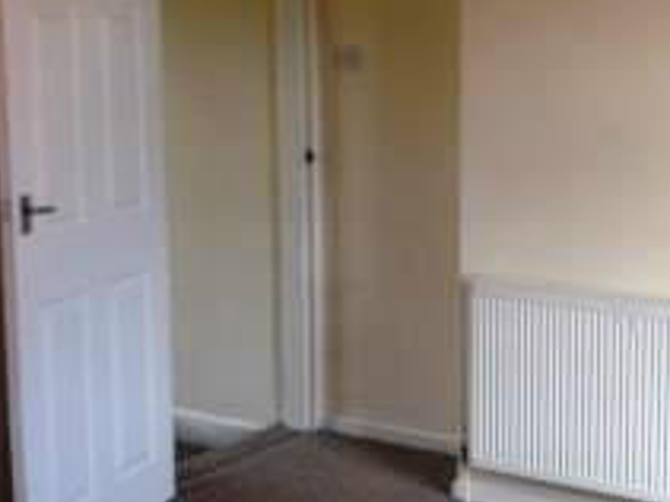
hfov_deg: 26.5
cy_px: 222
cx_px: 648
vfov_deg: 21.0
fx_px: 1354
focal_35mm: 70
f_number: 2.4
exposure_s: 1/40
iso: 50
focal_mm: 4.12
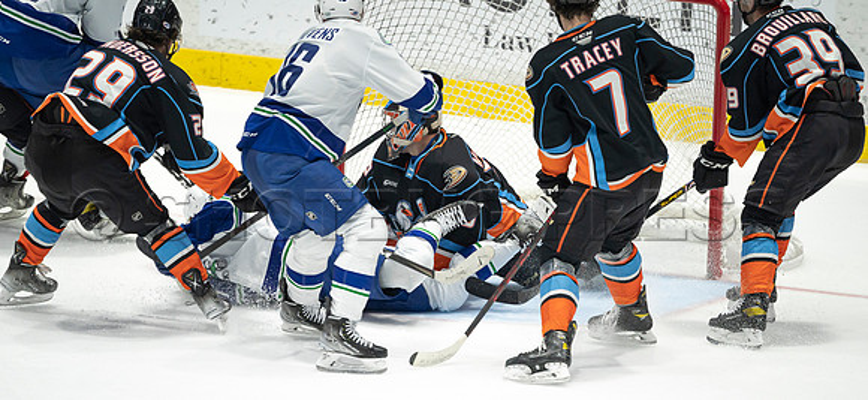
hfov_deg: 3.2
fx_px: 15597
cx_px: 441
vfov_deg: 1.5
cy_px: 312
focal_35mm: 706
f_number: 4
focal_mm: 600
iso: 1600
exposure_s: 1/640
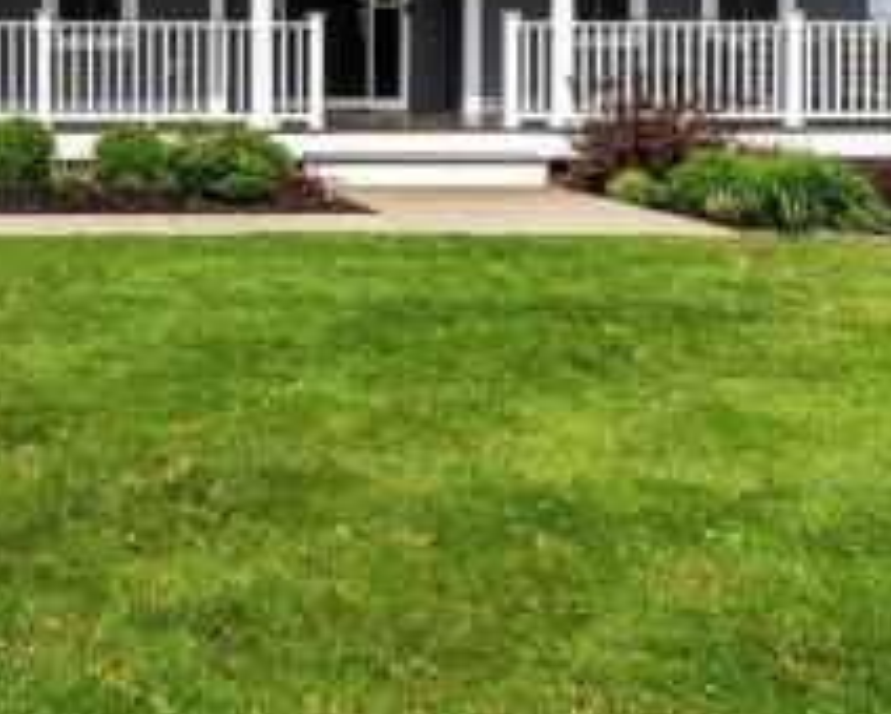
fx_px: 1346
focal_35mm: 51
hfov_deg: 33.5
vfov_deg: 26.6
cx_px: 0
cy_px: -126
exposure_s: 1/800
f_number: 9
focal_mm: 16
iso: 400
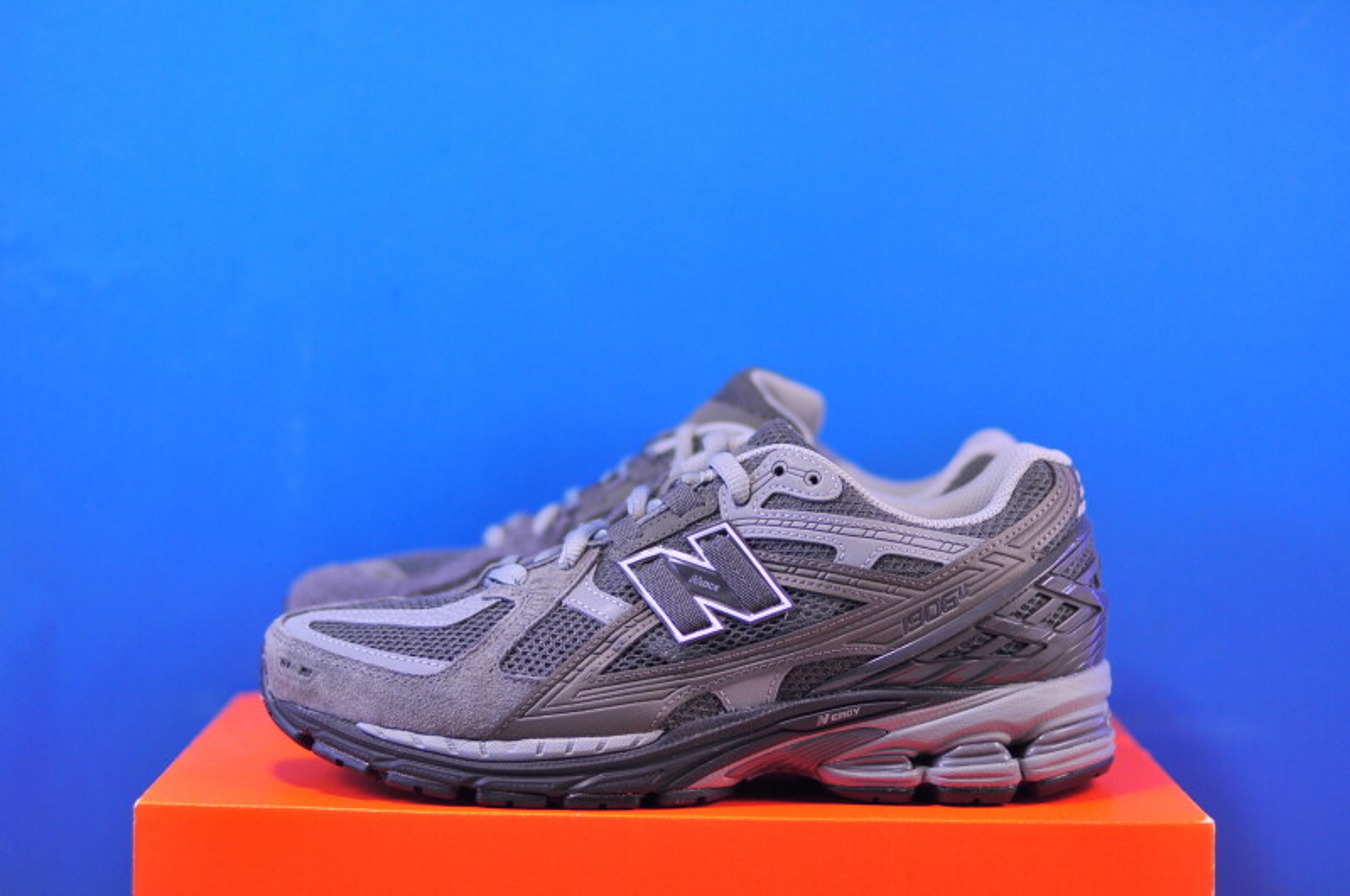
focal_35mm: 75
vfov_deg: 18.1
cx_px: 675
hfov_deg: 27.0
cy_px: 448
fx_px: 2808
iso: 250
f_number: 2
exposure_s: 1/320
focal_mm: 50
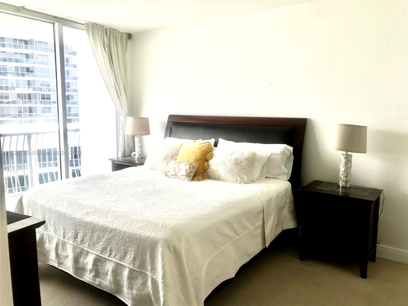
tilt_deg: -7.5
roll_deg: +0.4
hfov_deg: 63.4
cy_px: 153
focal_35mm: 28
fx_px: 330
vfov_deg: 49.7
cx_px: 204
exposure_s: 1/129
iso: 20
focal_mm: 3.99
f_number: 1.8
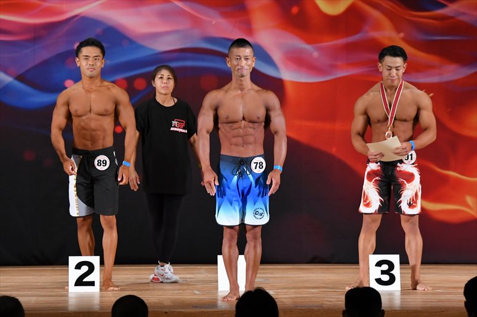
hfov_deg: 9.2
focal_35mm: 225
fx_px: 2980
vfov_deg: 6.1
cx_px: 238
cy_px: 158
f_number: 5.6
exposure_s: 1/400
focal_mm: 150
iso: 3200
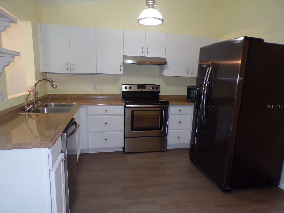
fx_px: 197
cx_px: 142
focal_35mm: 24
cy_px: 106
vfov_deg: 56.8
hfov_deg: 71.6
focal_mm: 4.3
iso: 200
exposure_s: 1/34
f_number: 3
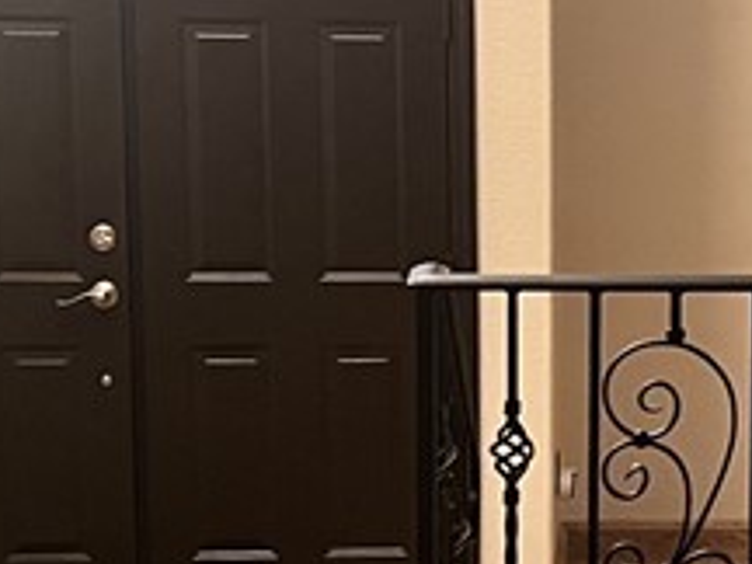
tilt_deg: -7.4
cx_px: 895
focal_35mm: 123
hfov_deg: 15.5
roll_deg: -1.1
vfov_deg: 12.0
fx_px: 2672
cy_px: 272
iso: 500
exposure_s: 1/60
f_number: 1.5
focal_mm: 5.7
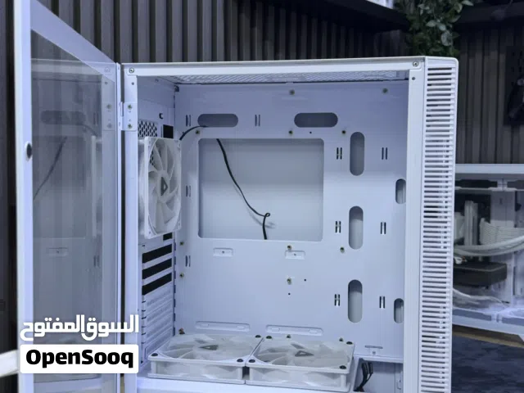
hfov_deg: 71.6
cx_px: 262
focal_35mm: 24
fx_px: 363
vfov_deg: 56.8
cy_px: 196
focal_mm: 6.76
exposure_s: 1/50
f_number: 1.78
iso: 100
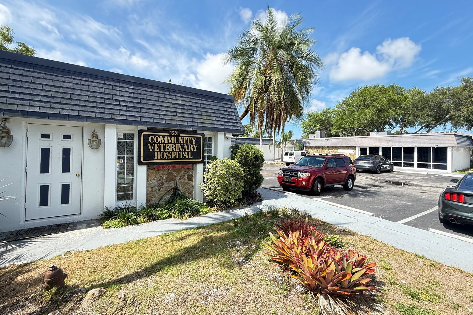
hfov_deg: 100.4
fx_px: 197
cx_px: 233
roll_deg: -0.7
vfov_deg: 77.2
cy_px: 149
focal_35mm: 15
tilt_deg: +0.0
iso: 50
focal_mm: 2.22
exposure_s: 1/631
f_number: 2.2
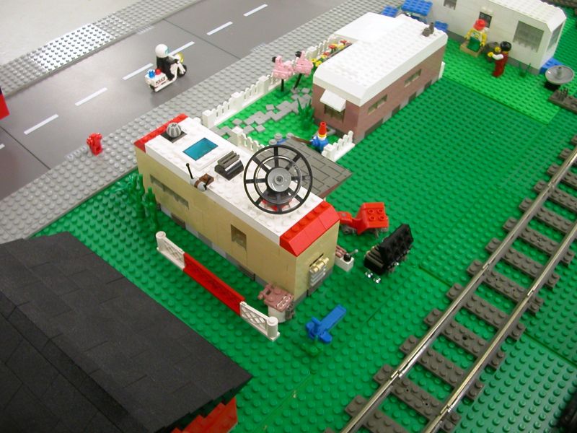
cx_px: 288
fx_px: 617
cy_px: 216
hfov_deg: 50.1
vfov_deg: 38.7
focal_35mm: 37
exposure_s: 1/11.4
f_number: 2.7
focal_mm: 5.6
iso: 100
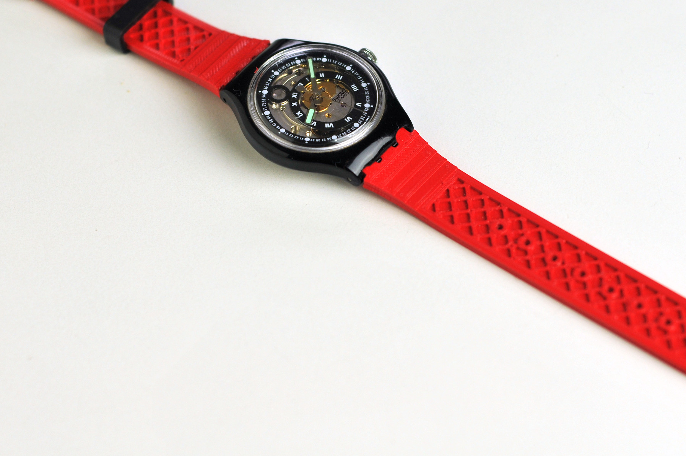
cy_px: 167
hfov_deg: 19.1
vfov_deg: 12.8
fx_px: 2037
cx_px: 364
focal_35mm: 107
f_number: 2.8
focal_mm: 50
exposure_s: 1/200
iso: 200
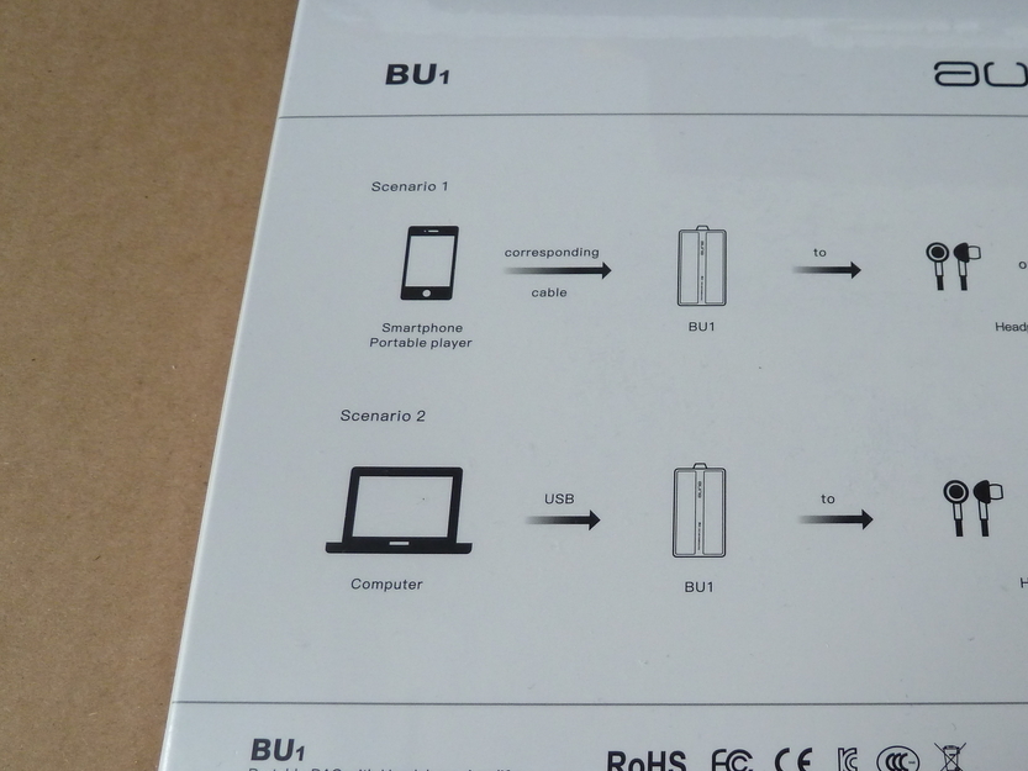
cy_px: 475
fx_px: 1069
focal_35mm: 36
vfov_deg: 39.4
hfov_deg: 49.9
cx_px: 731
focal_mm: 4.1
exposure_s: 1/30
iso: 200
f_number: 3.3
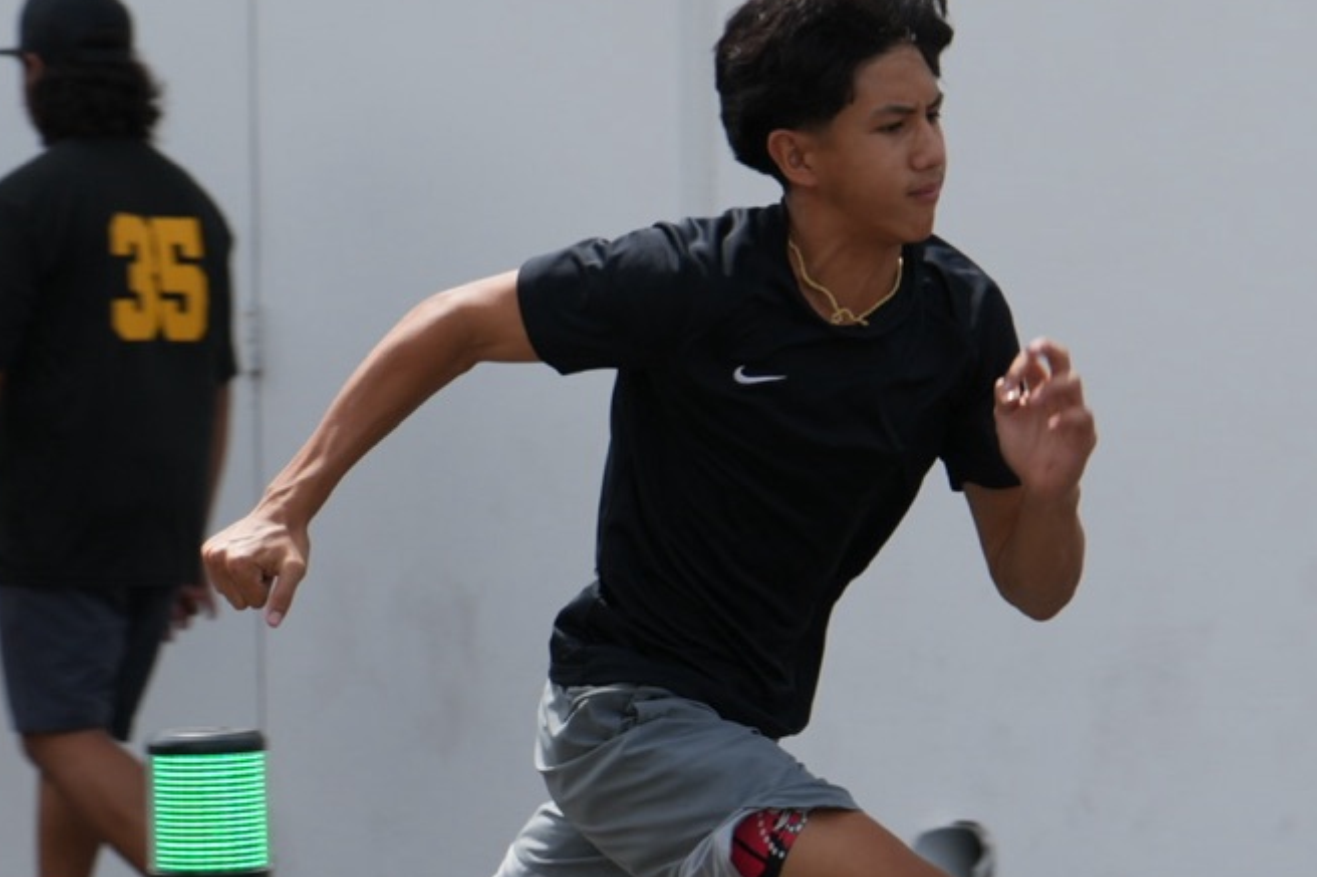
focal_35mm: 205
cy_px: 871
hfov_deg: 10.0
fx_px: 7497
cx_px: 1094
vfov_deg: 6.7
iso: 100
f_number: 5.6
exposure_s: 1/500
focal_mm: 70
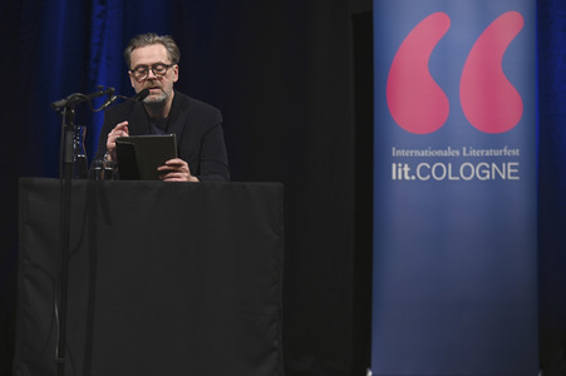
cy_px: 188
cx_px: 283
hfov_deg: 19.5
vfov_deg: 13.0
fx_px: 1650
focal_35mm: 105
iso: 1250
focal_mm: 105
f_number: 3.2
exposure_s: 1/250
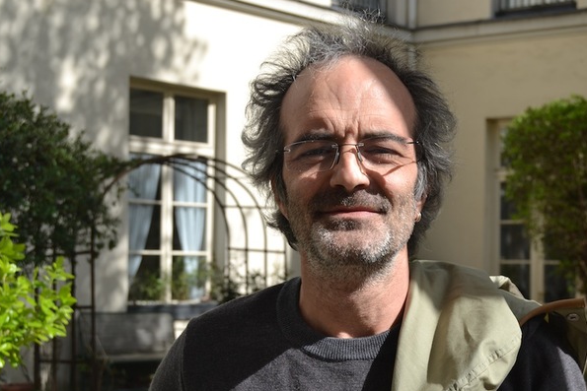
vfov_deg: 19.7
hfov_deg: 29.2
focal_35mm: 69
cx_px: 346
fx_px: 1125
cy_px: 228
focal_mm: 38
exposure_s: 1/250
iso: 100
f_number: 8
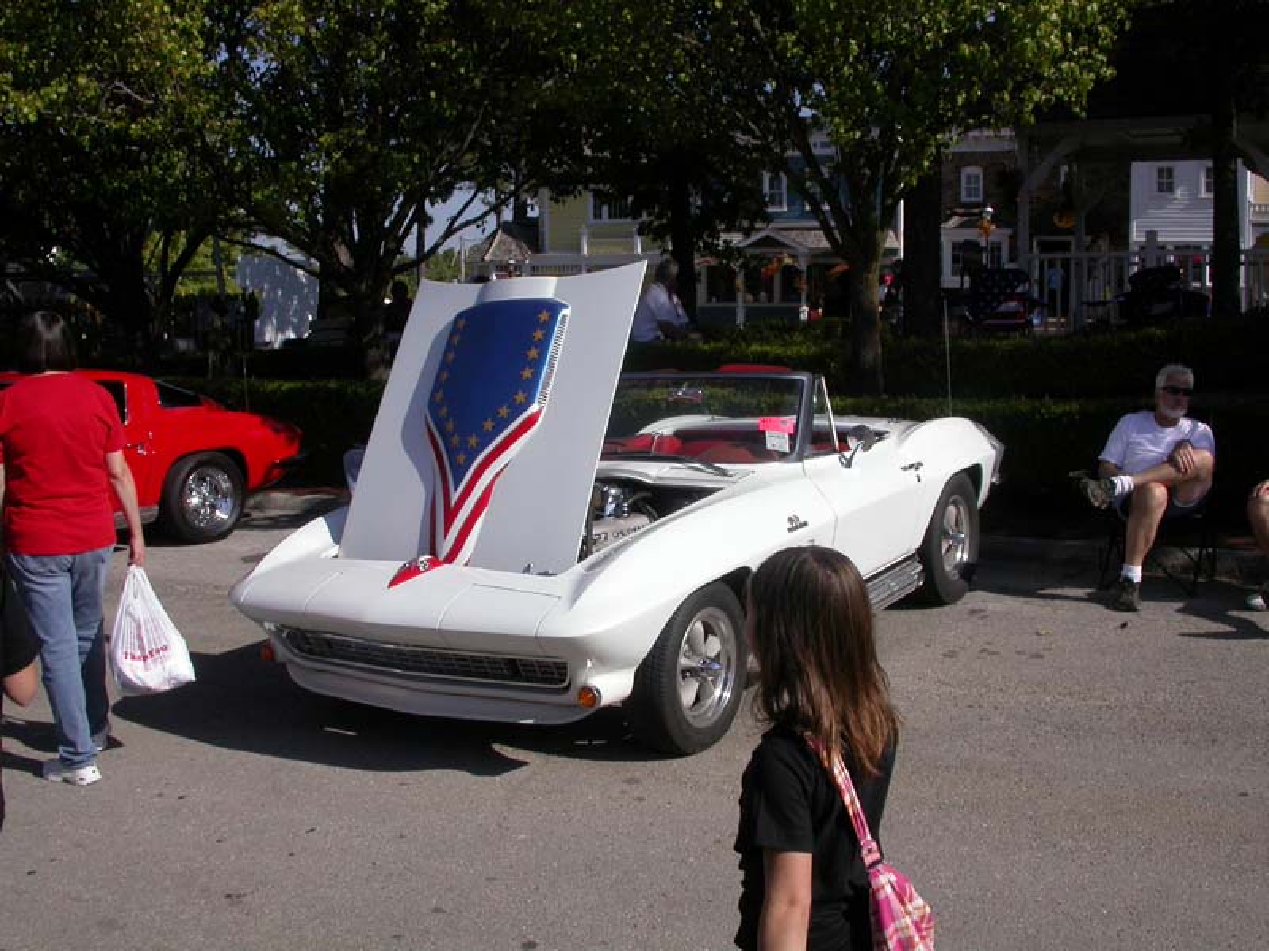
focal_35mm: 38
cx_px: 634
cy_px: 476
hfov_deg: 49.0
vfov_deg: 37.7
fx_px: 1393
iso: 100
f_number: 7.5
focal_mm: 7.85
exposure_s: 1/549
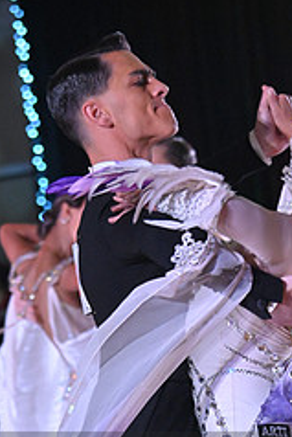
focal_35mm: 256
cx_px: 100
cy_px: 494
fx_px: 3110
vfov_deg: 8.0
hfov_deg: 5.4
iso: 4000
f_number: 5
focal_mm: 105
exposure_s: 1/400
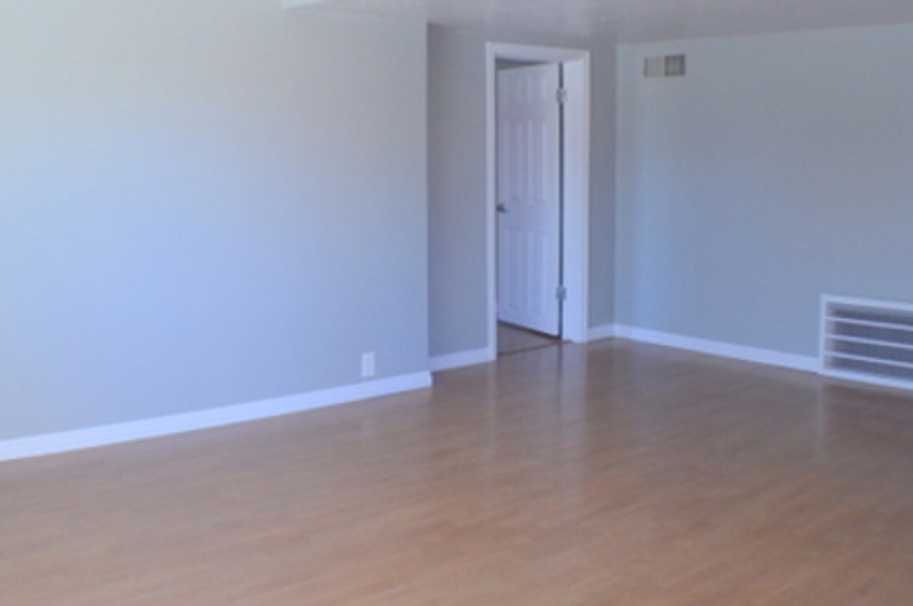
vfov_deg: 29.0
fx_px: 1165
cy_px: 207
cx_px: 407
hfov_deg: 42.7
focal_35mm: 46
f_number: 8
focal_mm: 18
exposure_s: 1/25
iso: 400
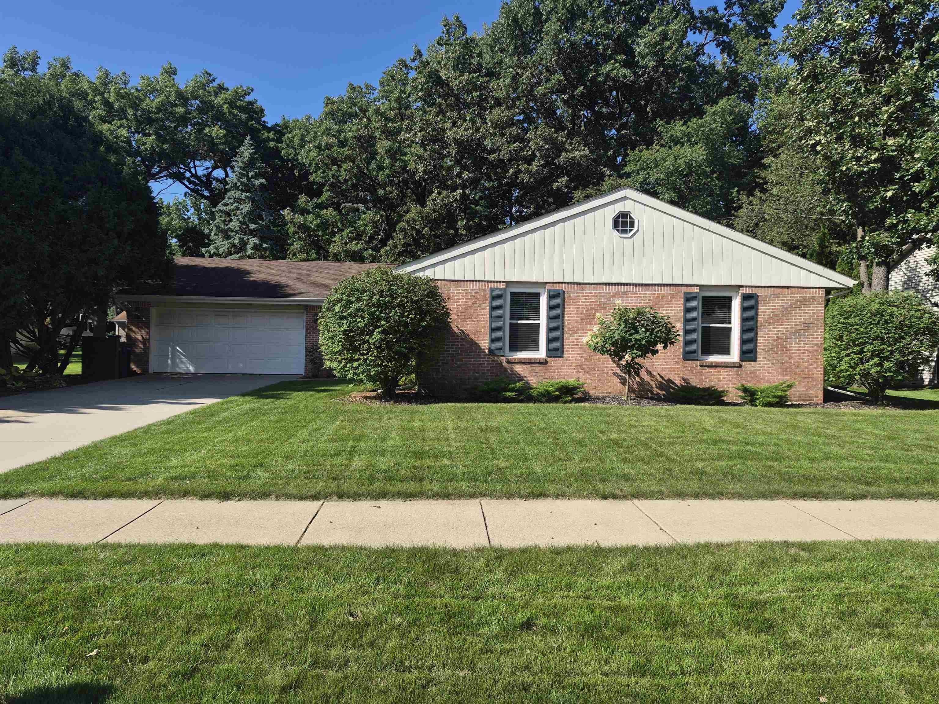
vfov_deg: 58.9
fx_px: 624
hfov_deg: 73.9
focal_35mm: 23
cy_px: 352
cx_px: 470
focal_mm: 5.4
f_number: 1.8
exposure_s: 1/4624
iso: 80
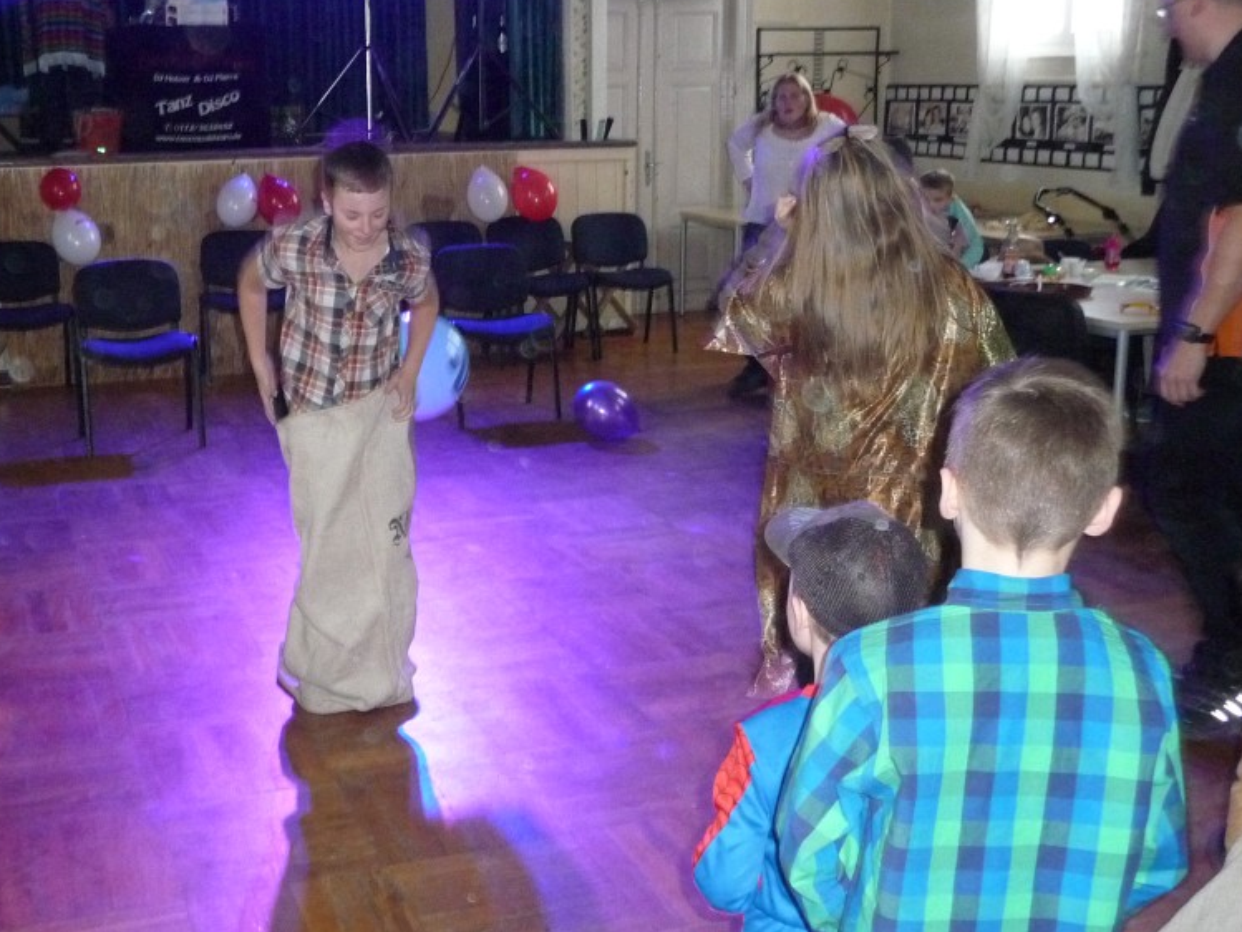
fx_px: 1471
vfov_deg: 35.1
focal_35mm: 41
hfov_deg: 45.3
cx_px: 453
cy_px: 403
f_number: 3.4
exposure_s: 1/30
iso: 500
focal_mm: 5
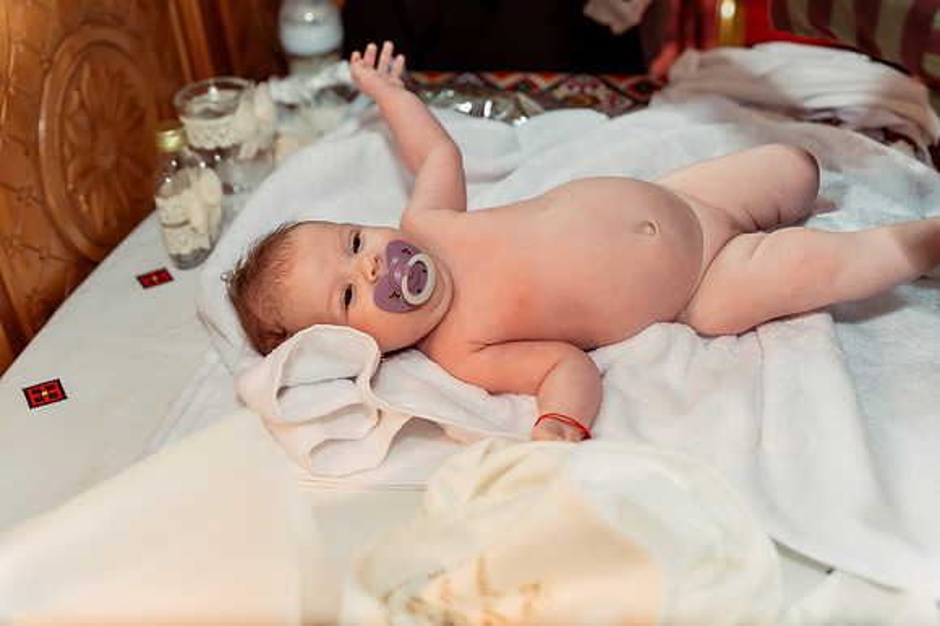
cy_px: 313
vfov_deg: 29.2
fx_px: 1200
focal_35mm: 46
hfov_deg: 42.8
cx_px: 470
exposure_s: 1/250
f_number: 3.5
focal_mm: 46
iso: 3200
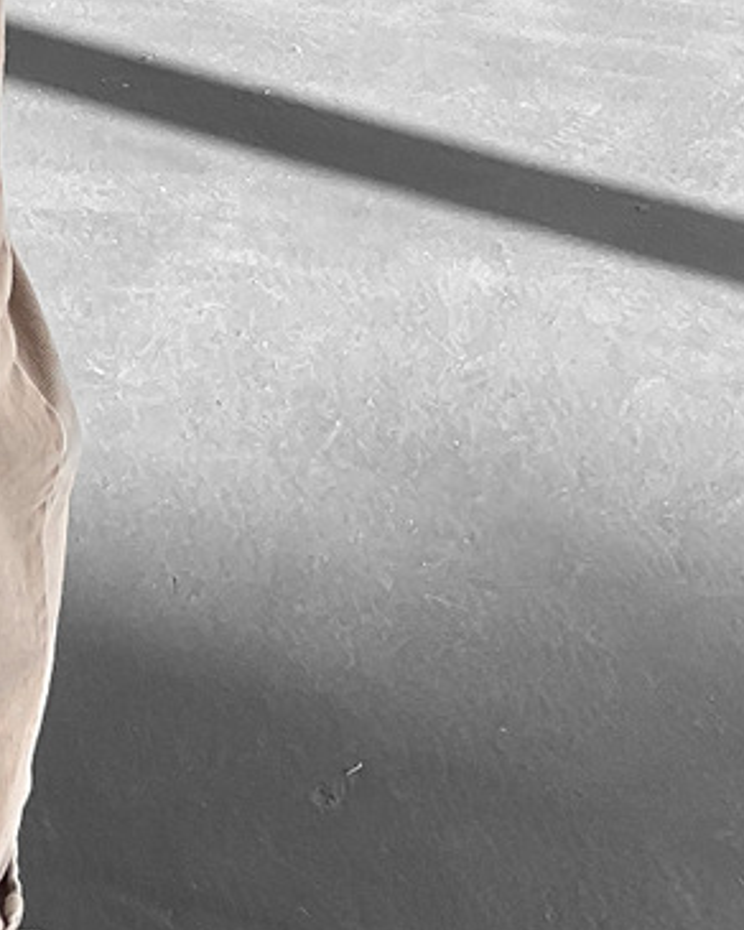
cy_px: -606
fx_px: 3413
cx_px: -499
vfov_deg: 14.2
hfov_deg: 11.7
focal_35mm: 124
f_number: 1.8
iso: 25
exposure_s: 1/120
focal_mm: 3
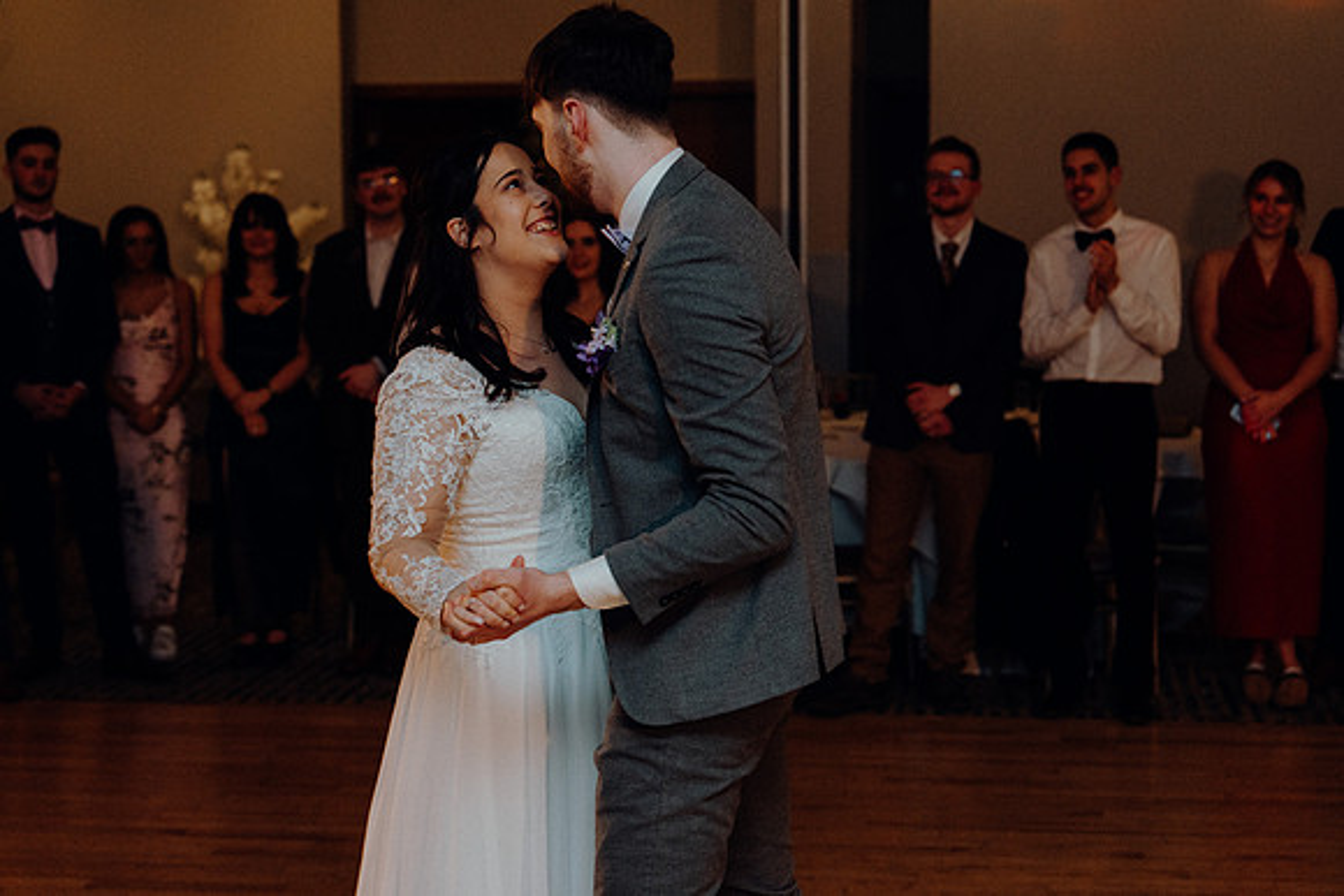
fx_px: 2614
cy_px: 448
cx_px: 672
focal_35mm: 70
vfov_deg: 19.5
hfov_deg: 28.8
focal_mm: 70
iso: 2500
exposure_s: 1/200
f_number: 3.5
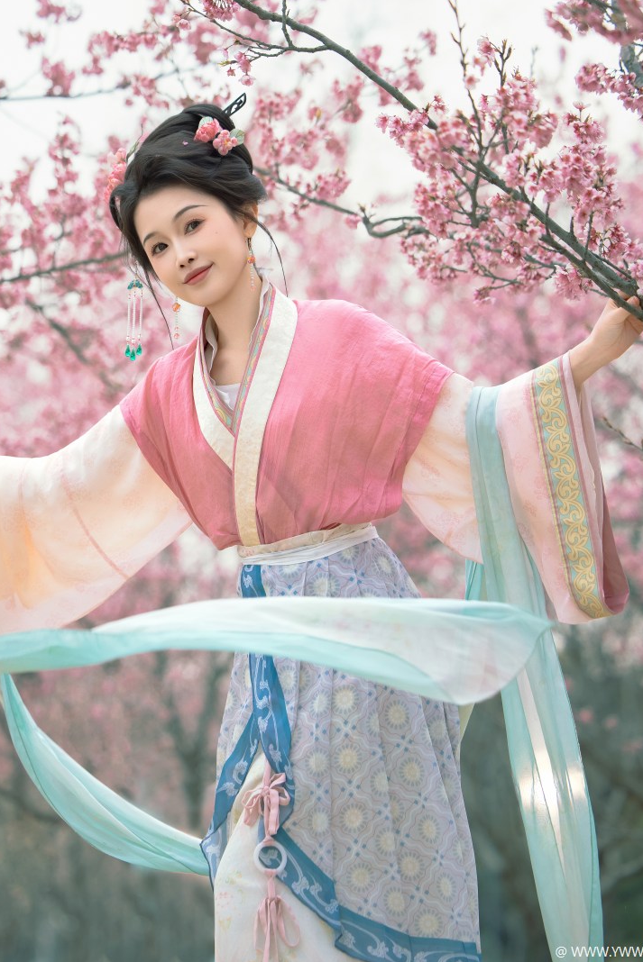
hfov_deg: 11.0
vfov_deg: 16.4
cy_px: 361
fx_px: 3345
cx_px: 272
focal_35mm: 125
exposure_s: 1/250
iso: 100
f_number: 2.8
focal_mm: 100
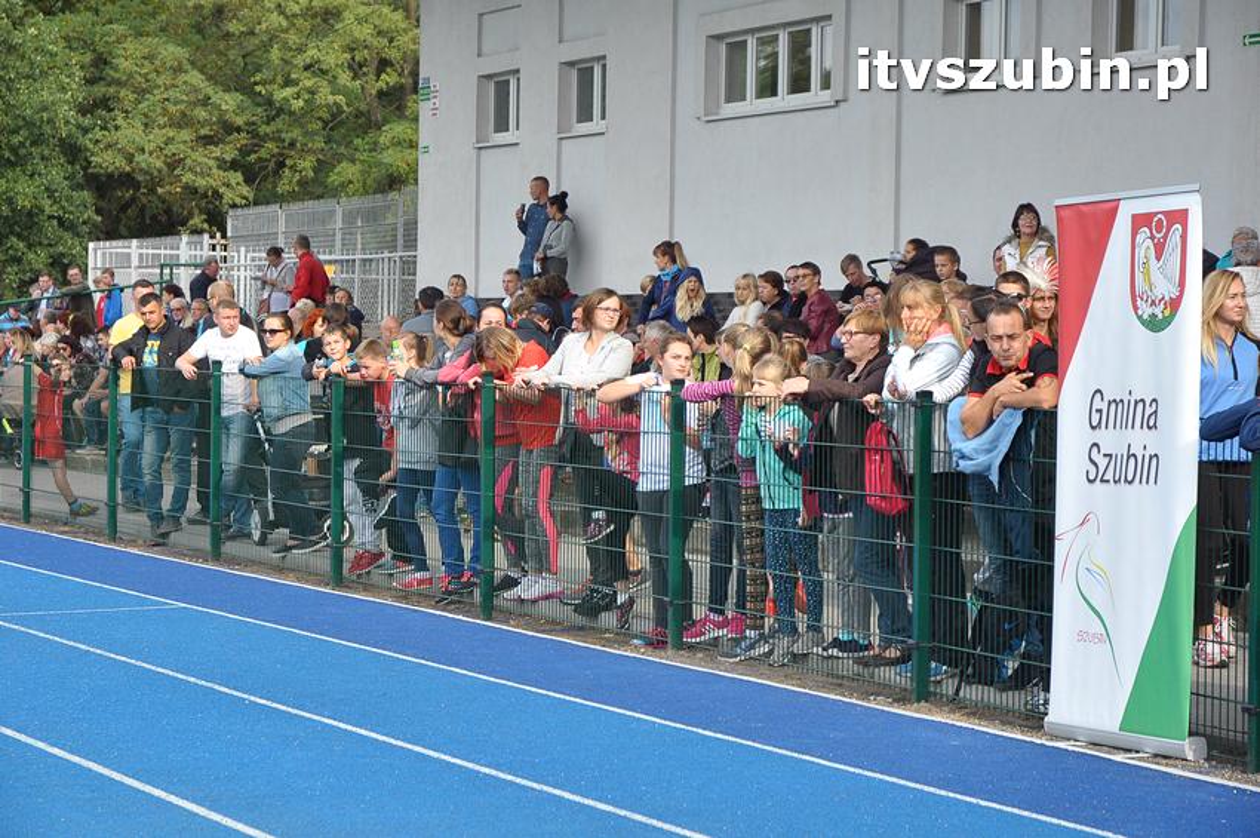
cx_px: 630
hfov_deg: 19.5
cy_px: 419
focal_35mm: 105
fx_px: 3671
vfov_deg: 13.0
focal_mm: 70
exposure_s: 1/640
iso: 640
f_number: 6.3
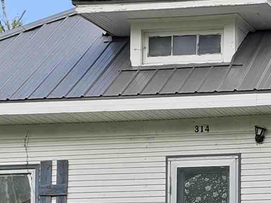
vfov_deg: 9.5
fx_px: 1222
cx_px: 247
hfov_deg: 12.6
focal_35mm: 156
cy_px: 165
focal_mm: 6.9
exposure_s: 1/1800
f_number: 1.8
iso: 64
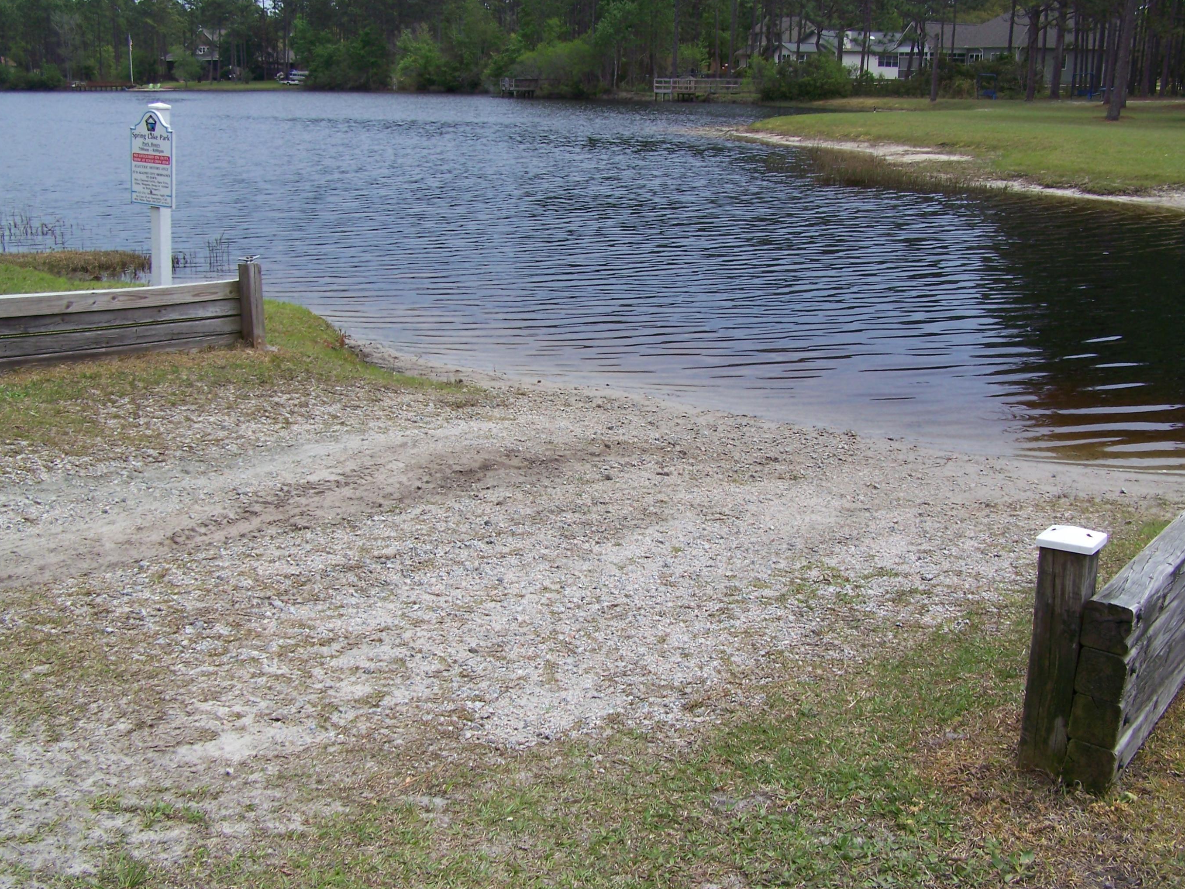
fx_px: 1438
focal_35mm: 42
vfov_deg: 34.3
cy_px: 465
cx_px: 601
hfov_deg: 44.8
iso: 64
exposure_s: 1/640
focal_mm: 6.3
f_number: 4
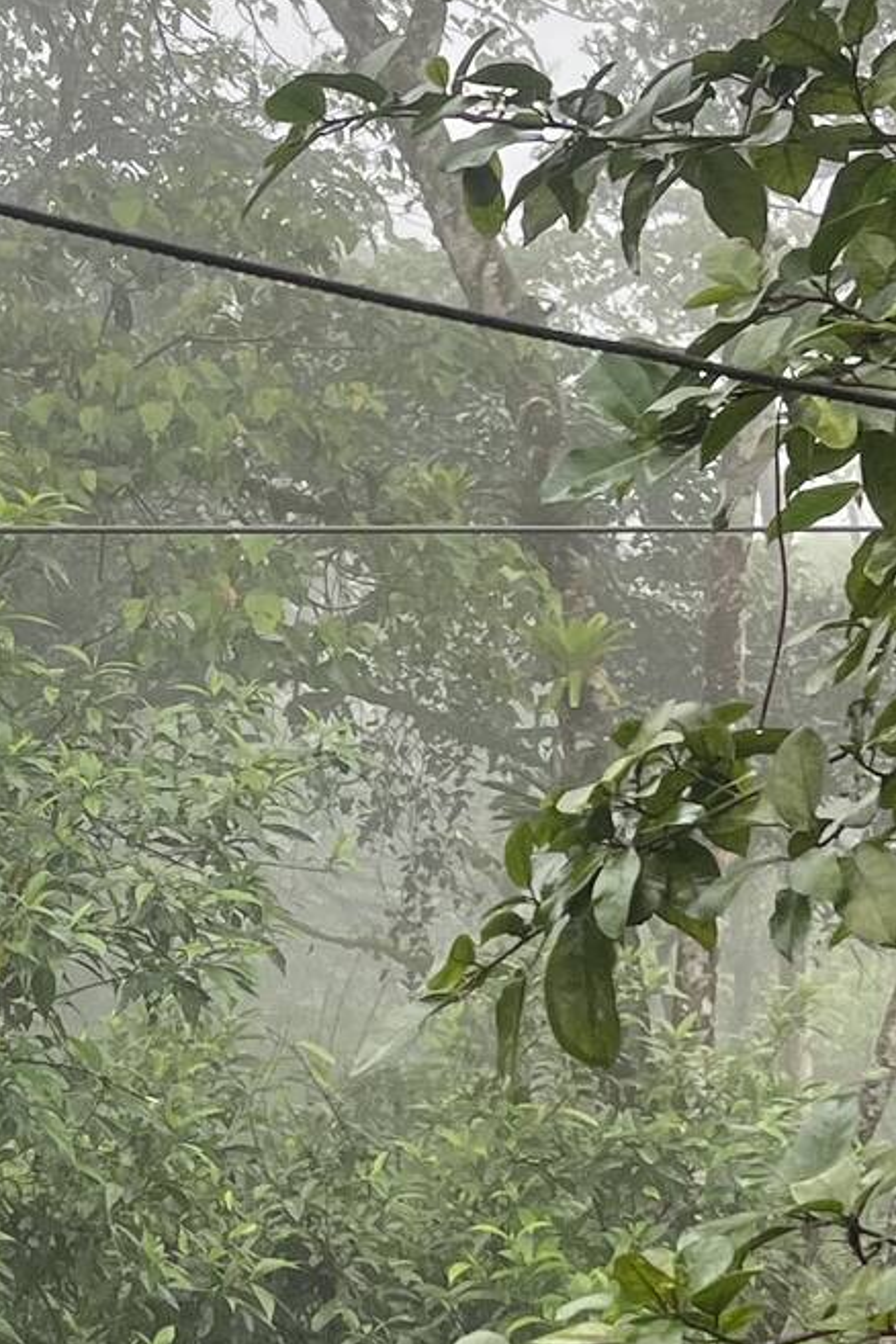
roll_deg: +1.9
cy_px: 871
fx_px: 3994
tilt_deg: -4.2
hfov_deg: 12.7
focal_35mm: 107
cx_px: 55
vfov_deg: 19.1
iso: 40
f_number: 1.6
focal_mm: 5.1
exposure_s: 1/273
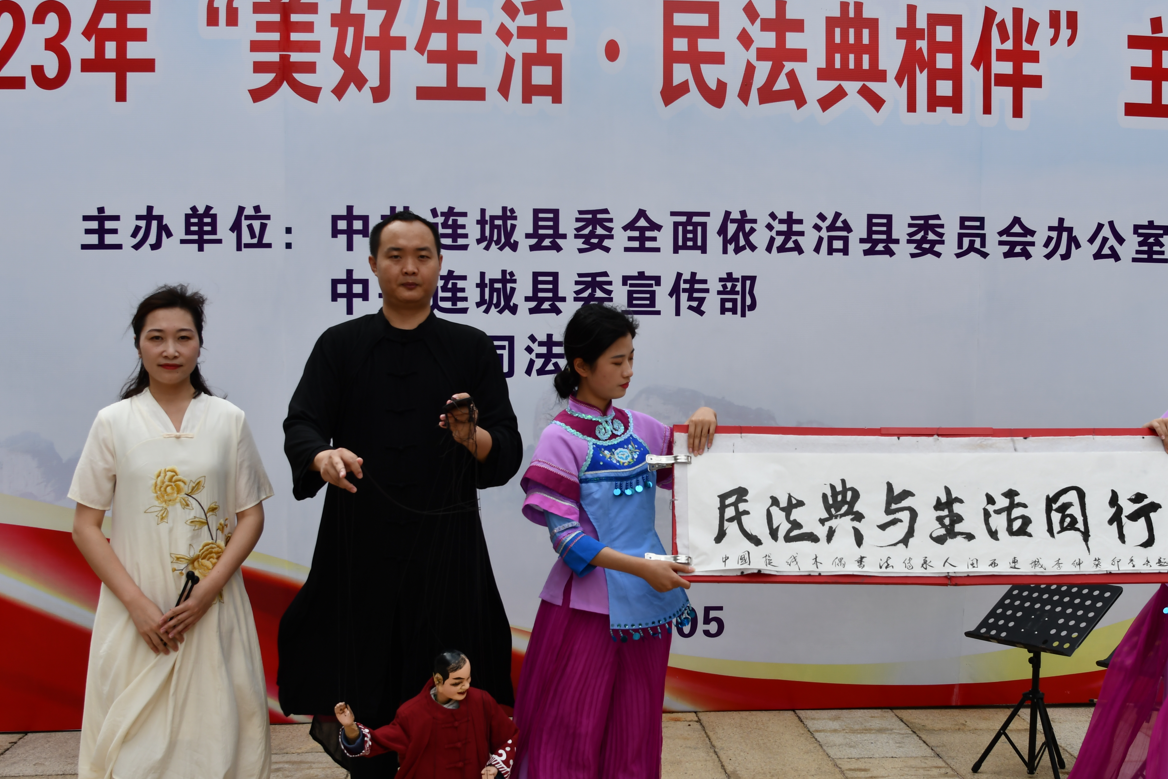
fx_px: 1525
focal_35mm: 47
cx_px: 685
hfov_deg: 41.8
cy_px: 399
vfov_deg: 28.6
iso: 125
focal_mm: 27
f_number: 8
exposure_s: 1/250
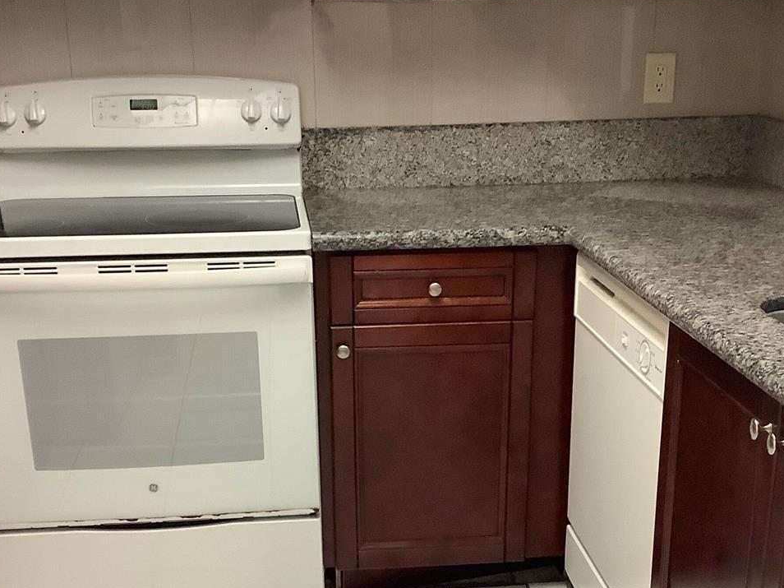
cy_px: 472
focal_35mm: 52
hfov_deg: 36.8
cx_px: 373
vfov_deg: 27.5
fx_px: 1177
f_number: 2.4
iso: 250
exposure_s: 1/60
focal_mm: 3.3
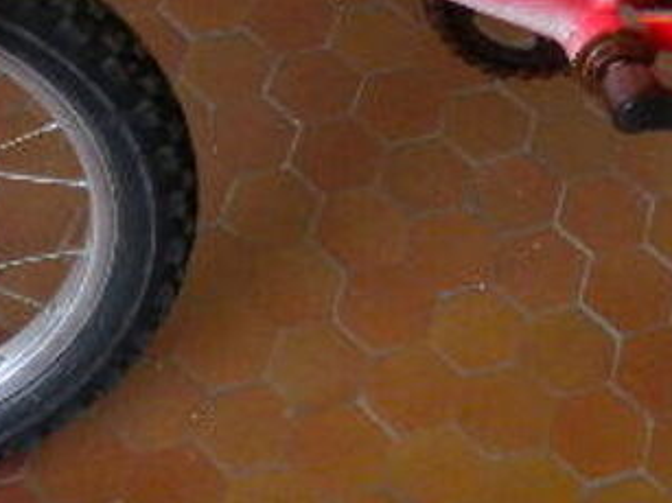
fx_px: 2212
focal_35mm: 114
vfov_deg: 12.5
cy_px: -197
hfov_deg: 17.2
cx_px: 436
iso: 229
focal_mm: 6.3
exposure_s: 1/63.7
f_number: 3.1
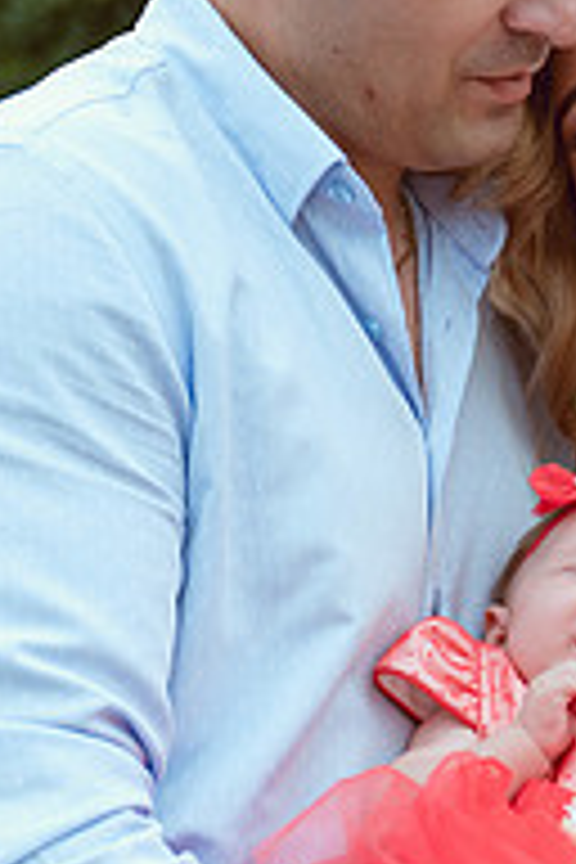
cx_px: 337
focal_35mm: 175
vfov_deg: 11.7
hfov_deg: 7.8
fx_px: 4200
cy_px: 519
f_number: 2.8
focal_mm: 46
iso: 160
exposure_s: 1/500
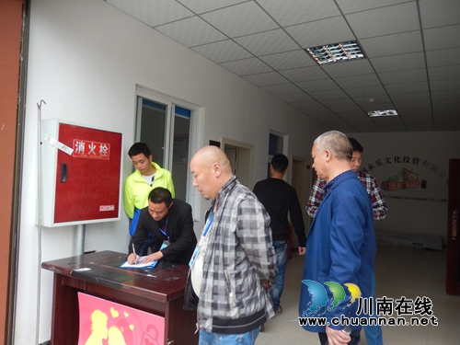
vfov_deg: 54.9
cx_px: 230
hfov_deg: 69.4
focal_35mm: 25
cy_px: 172
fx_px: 332
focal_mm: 4.5
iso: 125
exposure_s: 1/50
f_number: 3.4
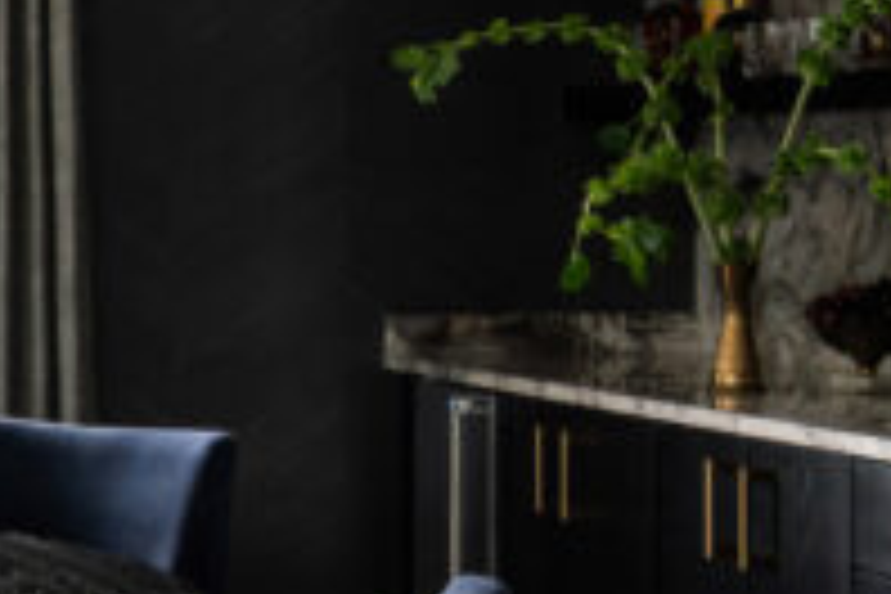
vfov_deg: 11.1
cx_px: -634
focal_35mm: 124
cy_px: 266
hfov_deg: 14.8
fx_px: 3069
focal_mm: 32
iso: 500
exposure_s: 1/2.5
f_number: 11
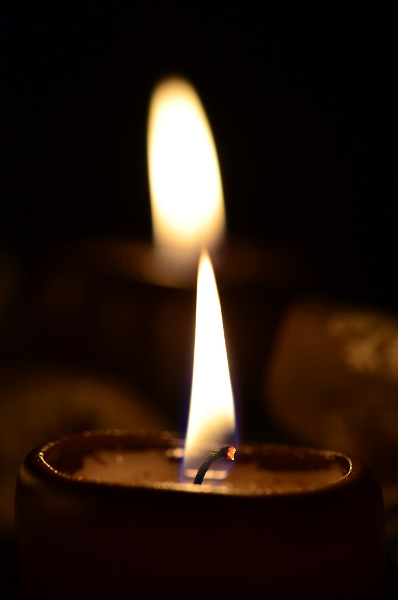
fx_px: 2624
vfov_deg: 13.1
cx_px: 199
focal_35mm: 158
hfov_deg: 8.7
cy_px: 300
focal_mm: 105
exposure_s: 1/125
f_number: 5.6
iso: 800
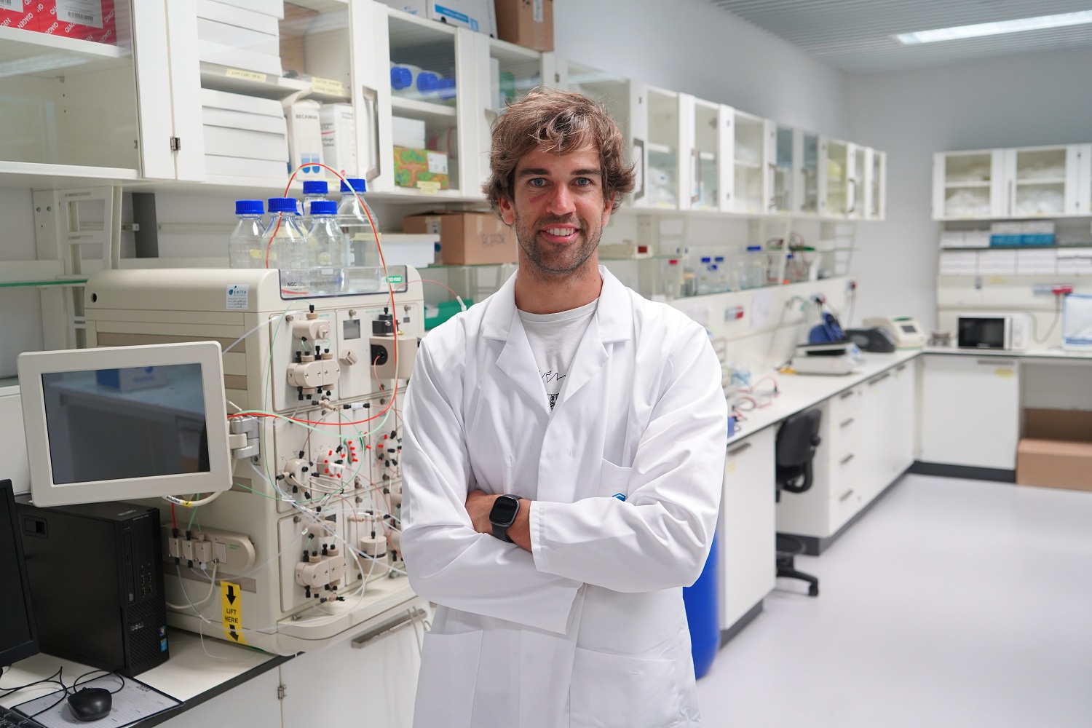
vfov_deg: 40.0
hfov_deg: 57.2
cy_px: 364
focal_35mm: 33
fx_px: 1001
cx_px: 546
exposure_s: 1/160
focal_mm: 33
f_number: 4
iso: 1600
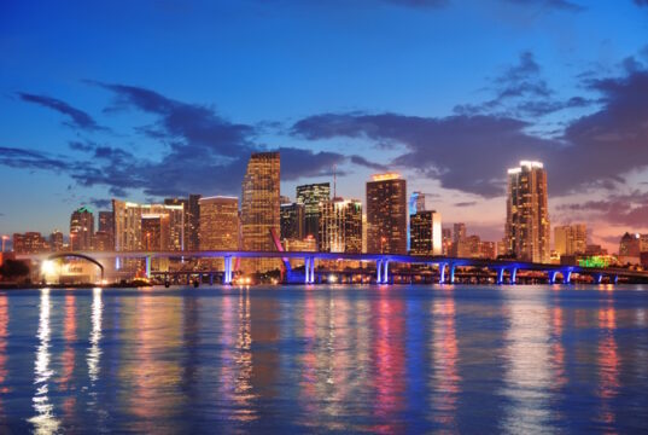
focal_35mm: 50
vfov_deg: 27.1
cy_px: 218
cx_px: 324
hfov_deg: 39.5
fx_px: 901
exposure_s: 1.5
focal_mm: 50
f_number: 4
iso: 200
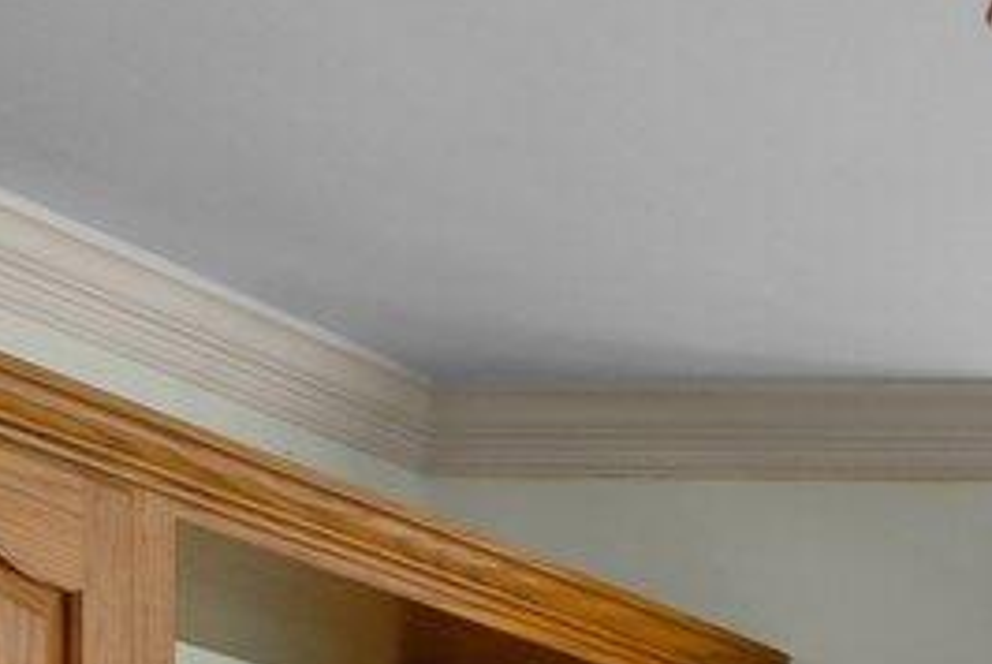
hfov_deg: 9.8
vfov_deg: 9.4
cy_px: 1718
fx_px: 3499
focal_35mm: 127
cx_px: 3330
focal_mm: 16.5
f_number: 10
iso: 800
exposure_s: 1/3
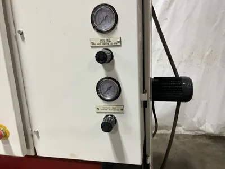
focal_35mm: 29
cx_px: 112
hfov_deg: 61.7
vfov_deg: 48.2
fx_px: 188
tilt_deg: -14.2
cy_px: 84
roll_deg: +2.4
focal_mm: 3
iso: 125
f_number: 1.8
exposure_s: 1/60
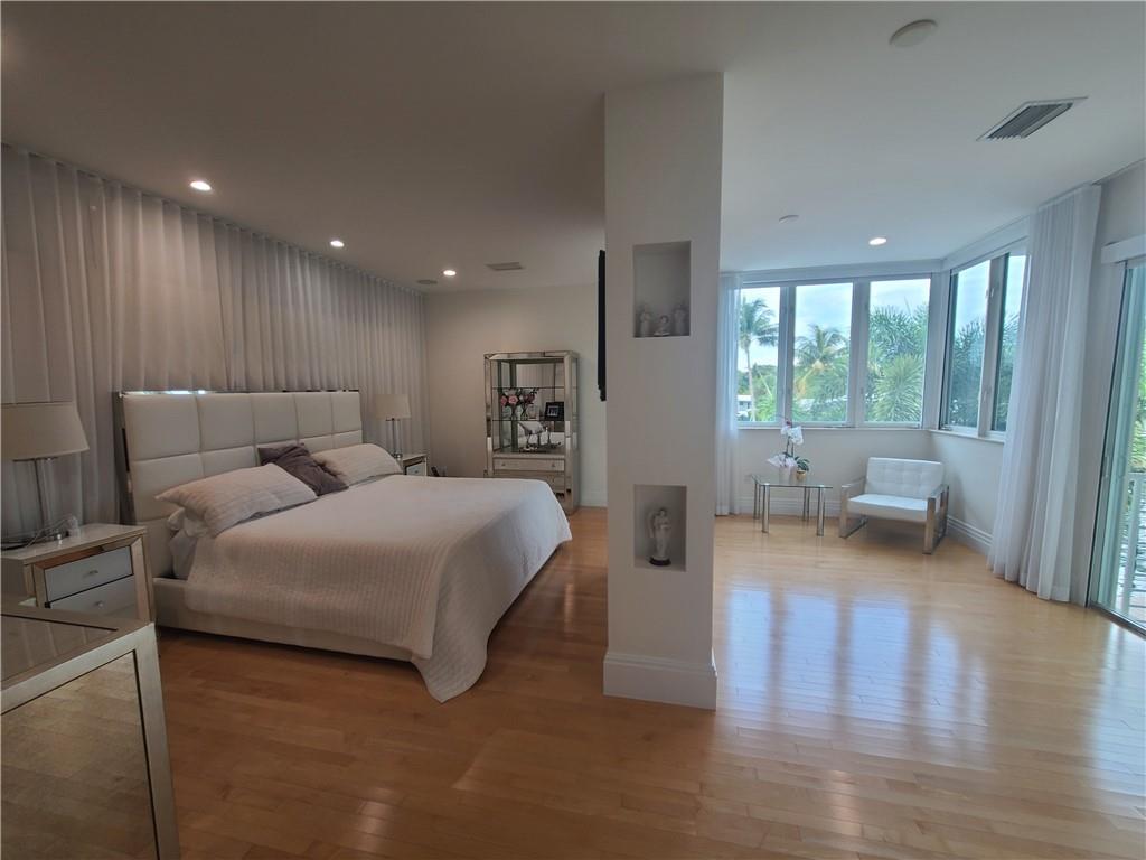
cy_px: 430
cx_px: 573
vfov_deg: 89.9
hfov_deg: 106.2
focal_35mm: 13
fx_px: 430
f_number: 2.2
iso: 100
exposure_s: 1/120
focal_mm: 2.2
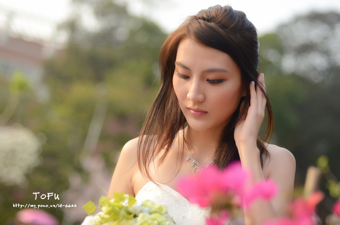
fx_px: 707
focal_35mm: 75
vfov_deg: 18.1
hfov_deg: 27.1
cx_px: 170
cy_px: 112
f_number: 2
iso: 100
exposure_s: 1/1000
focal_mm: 50
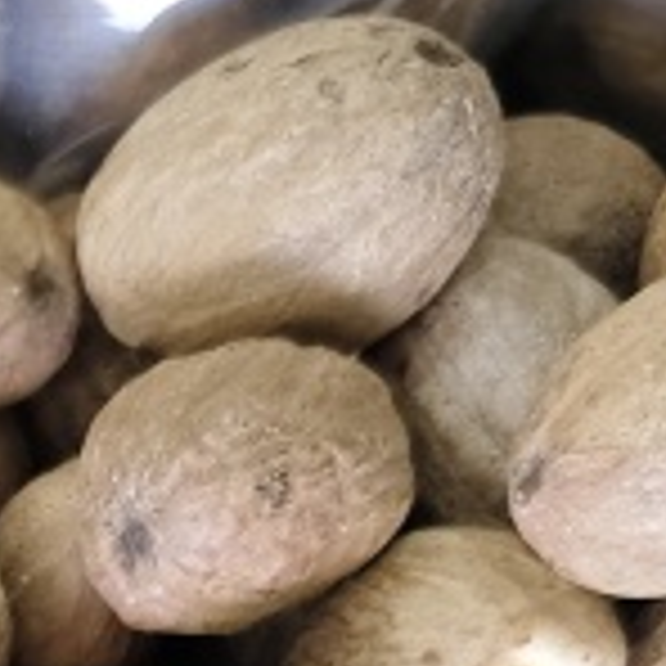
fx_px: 2394
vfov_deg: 13.8
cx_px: -338
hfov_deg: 14.7
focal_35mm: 110
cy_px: 1256
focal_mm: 5.56
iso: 4577
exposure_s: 1/247
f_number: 1.88
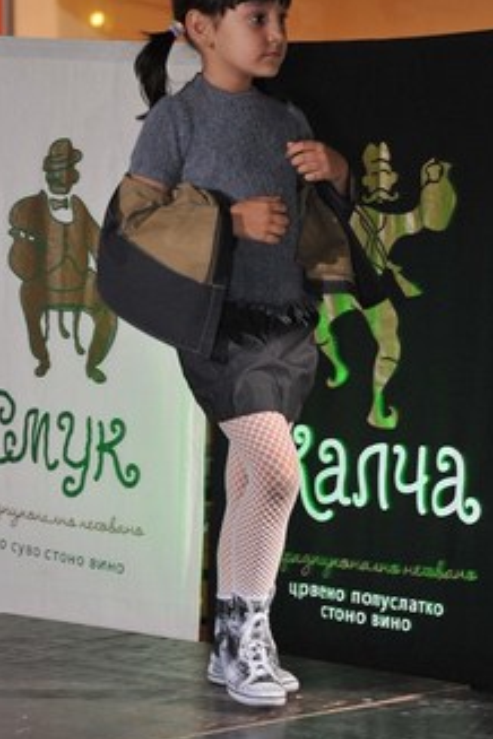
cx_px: 296
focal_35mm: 135
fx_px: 2773
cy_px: 325
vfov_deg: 15.2
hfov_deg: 10.2
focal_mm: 85
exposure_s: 1/60
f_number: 5.6
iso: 1250
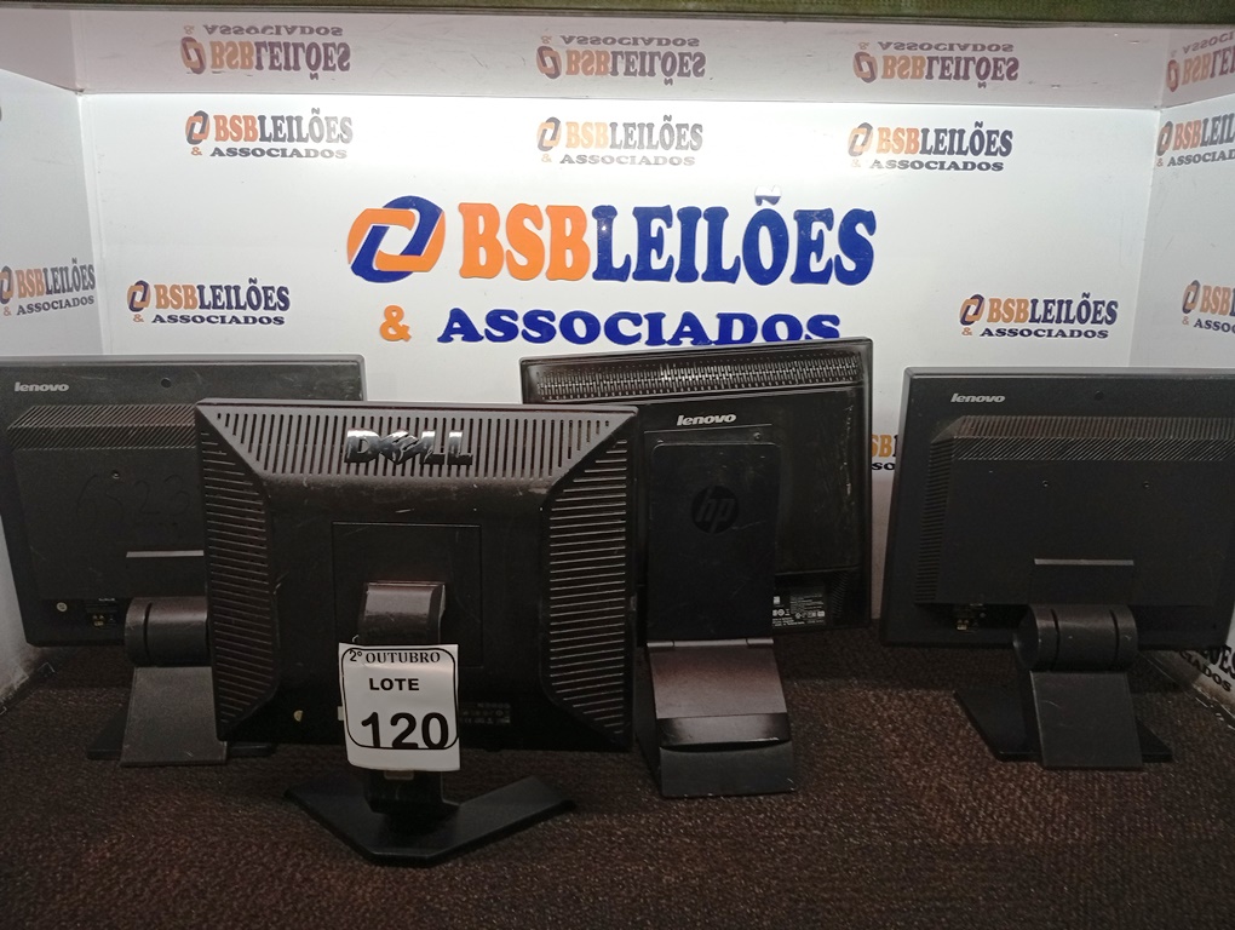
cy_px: 465
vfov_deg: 51.5
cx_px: 618
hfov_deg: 65.2
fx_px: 965
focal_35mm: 27
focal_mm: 3.98
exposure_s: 1/30
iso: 250
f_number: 1.8
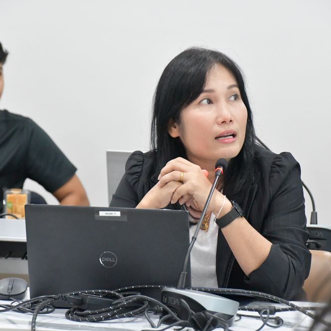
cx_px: 167
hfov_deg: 8.1
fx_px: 2337
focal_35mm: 216
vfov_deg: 8.1
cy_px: 169
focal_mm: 110
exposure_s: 1/125
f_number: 5.6
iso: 9000
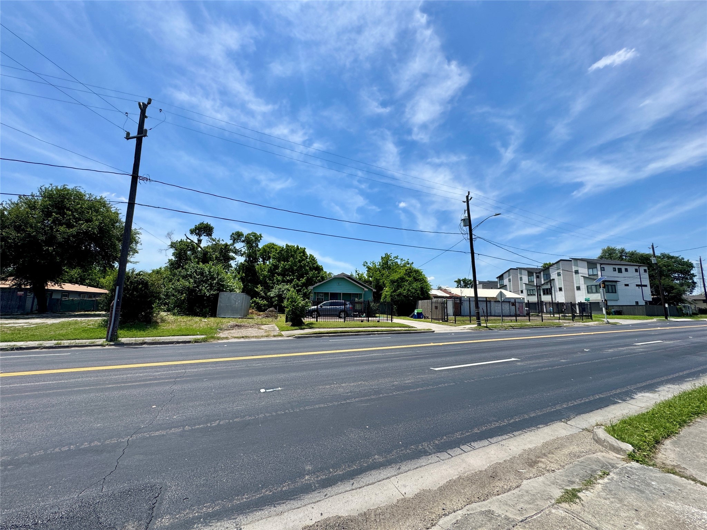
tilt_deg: +7.8
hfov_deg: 102.1
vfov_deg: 85.7
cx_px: 354
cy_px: 265
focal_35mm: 14
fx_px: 286
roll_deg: -0.4
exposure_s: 1/2494
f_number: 2.2
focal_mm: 2.22
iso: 50
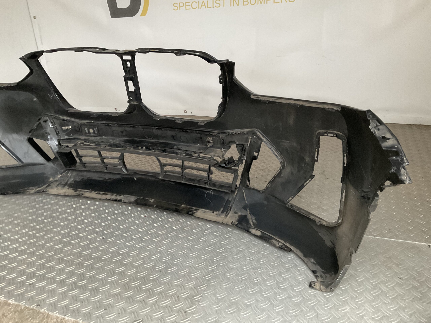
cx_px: 216
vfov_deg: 48.2
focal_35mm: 29
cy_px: 162
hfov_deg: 61.7
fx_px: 361
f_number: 1.8
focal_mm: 3
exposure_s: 1/60
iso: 250
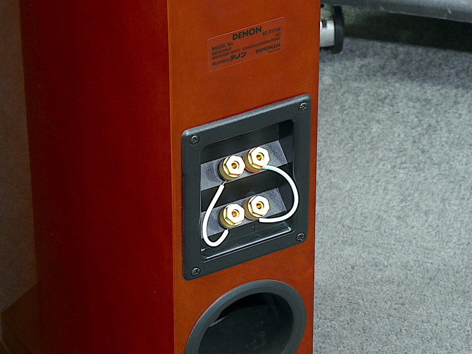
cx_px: 236
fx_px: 2345
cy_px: 177
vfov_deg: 8.6
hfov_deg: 11.5
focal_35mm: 172
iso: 200
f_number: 5.6
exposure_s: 1/1.6
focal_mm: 30.9
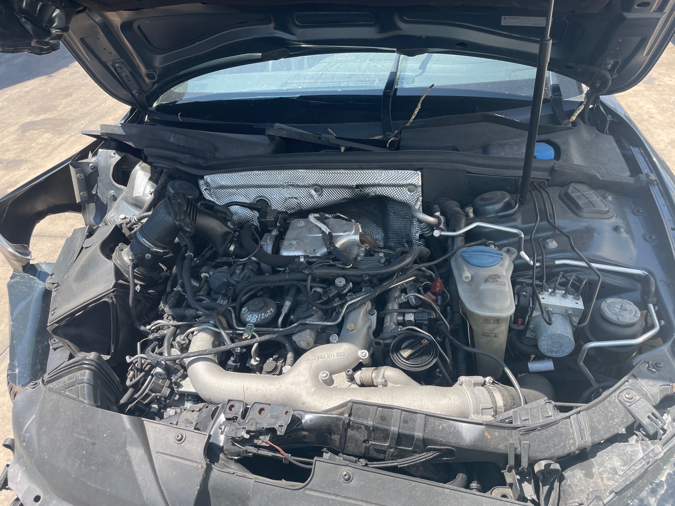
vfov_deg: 53.1
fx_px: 507
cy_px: 253
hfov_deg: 67.3
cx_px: 338
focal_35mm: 26
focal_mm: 4.2
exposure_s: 1/875
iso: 32
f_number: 1.6
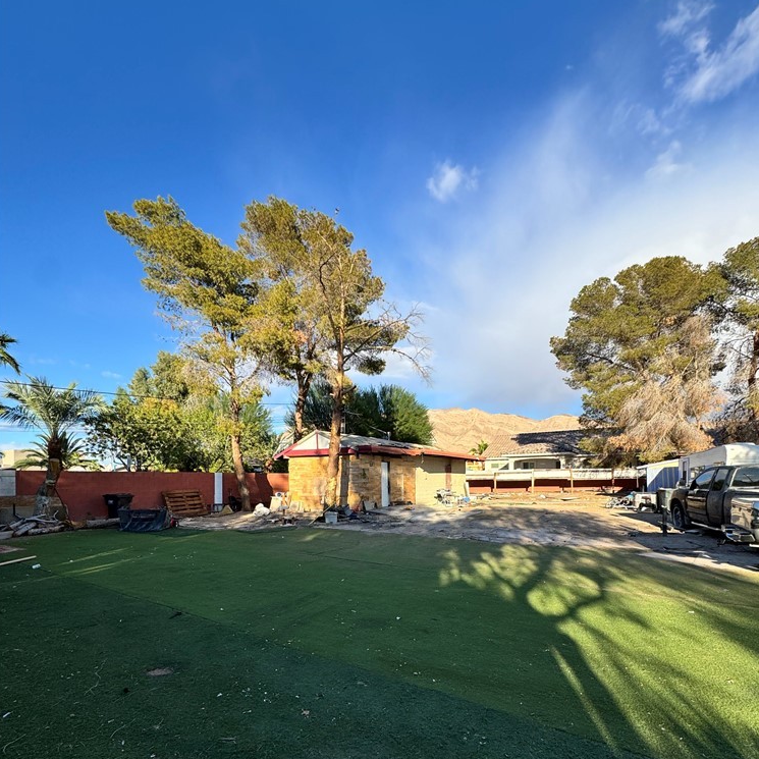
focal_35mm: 17
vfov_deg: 82.2
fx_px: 422
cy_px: 481
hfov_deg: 84.0
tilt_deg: -0.4
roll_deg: -1.2
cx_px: 385
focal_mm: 2.22
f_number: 2.2
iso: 40
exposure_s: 1/1198
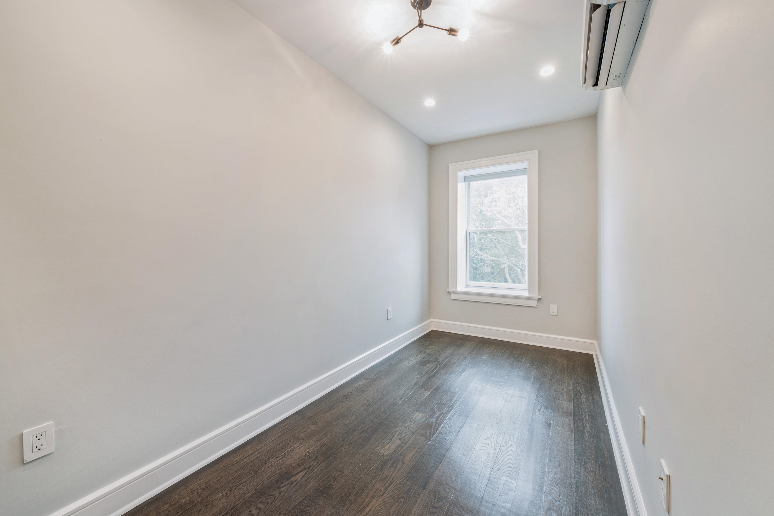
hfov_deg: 108.3
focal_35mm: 13
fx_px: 279
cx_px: 397
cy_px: 257
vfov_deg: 85.4
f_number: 11
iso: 200
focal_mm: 12
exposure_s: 1/1.25
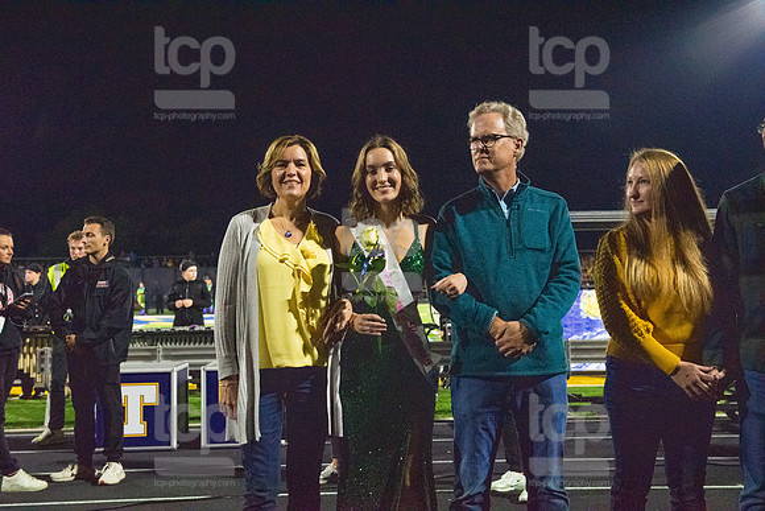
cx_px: 382
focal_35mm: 48
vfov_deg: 28.1
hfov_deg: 41.1
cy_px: 256
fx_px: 1020
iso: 8000
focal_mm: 48
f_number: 5
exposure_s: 1/500
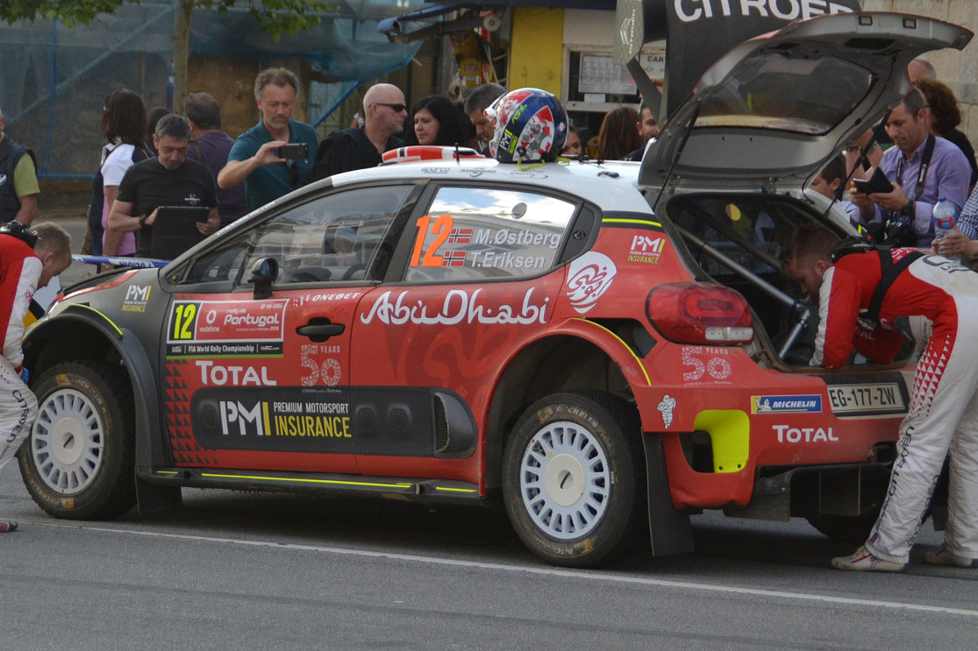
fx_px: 3857
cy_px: 296
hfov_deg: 14.5
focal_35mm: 142
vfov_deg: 9.7
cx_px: 468
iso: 450
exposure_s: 1/500
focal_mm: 66
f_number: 5.3
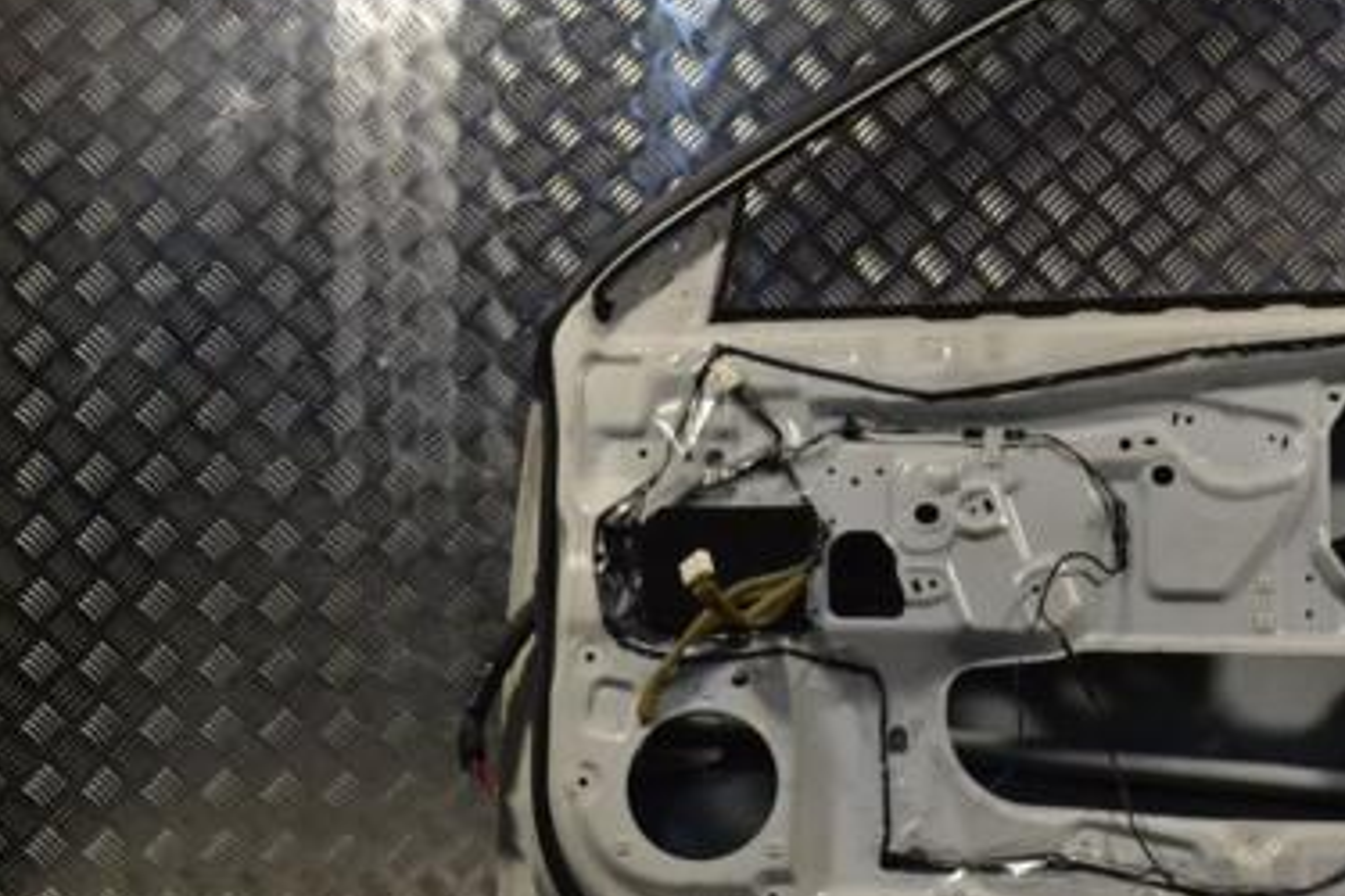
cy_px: 434
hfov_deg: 27.6
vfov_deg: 18.9
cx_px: 1062
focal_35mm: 72
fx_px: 2690
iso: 3200
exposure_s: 1/500
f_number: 11
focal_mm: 30
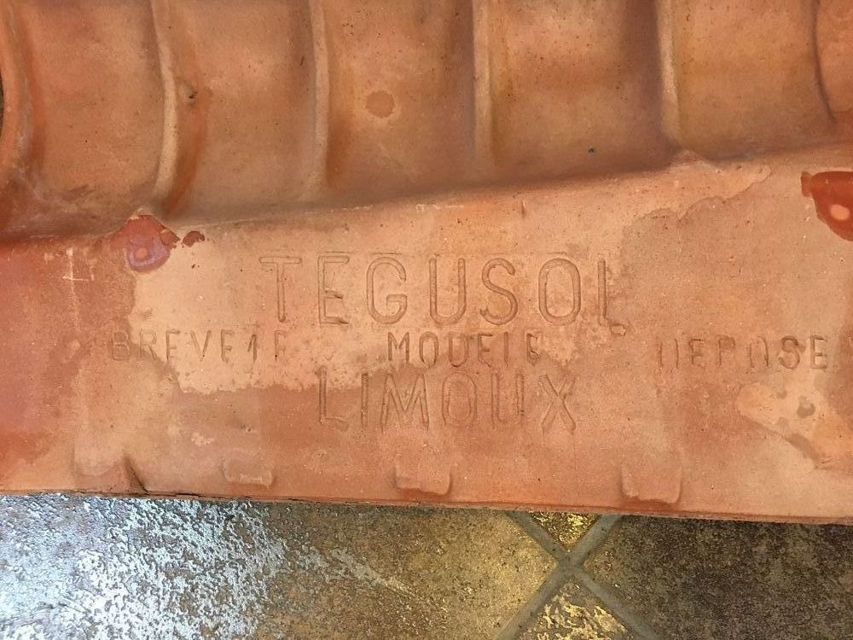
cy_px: 320
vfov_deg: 48.2
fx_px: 715
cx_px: 426
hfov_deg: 61.7
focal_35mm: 29
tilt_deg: -81.5
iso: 200
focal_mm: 4.15
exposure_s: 1/25
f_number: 2.2
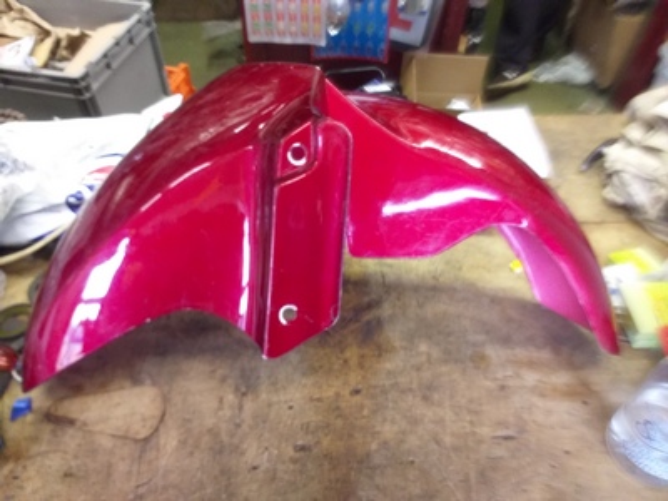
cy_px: 250
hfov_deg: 67.3
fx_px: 502
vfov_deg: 53.1
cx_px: 334
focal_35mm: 26
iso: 250
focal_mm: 3.6
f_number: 1.9
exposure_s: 1/25
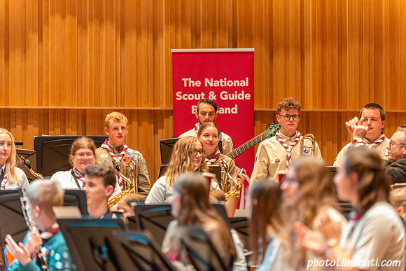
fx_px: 2256
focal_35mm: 200
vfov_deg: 6.9
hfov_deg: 10.3
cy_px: 136
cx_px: 203
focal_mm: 200
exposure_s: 1/125
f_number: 2.8
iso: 2000
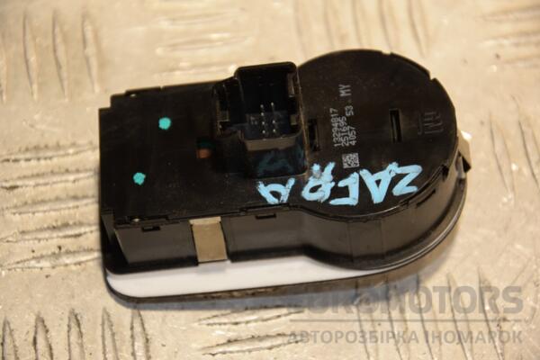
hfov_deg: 13.0
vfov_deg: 8.7
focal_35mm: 158
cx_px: 270
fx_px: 2362
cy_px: 180
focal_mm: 105
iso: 800
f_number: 5.6
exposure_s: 1/160
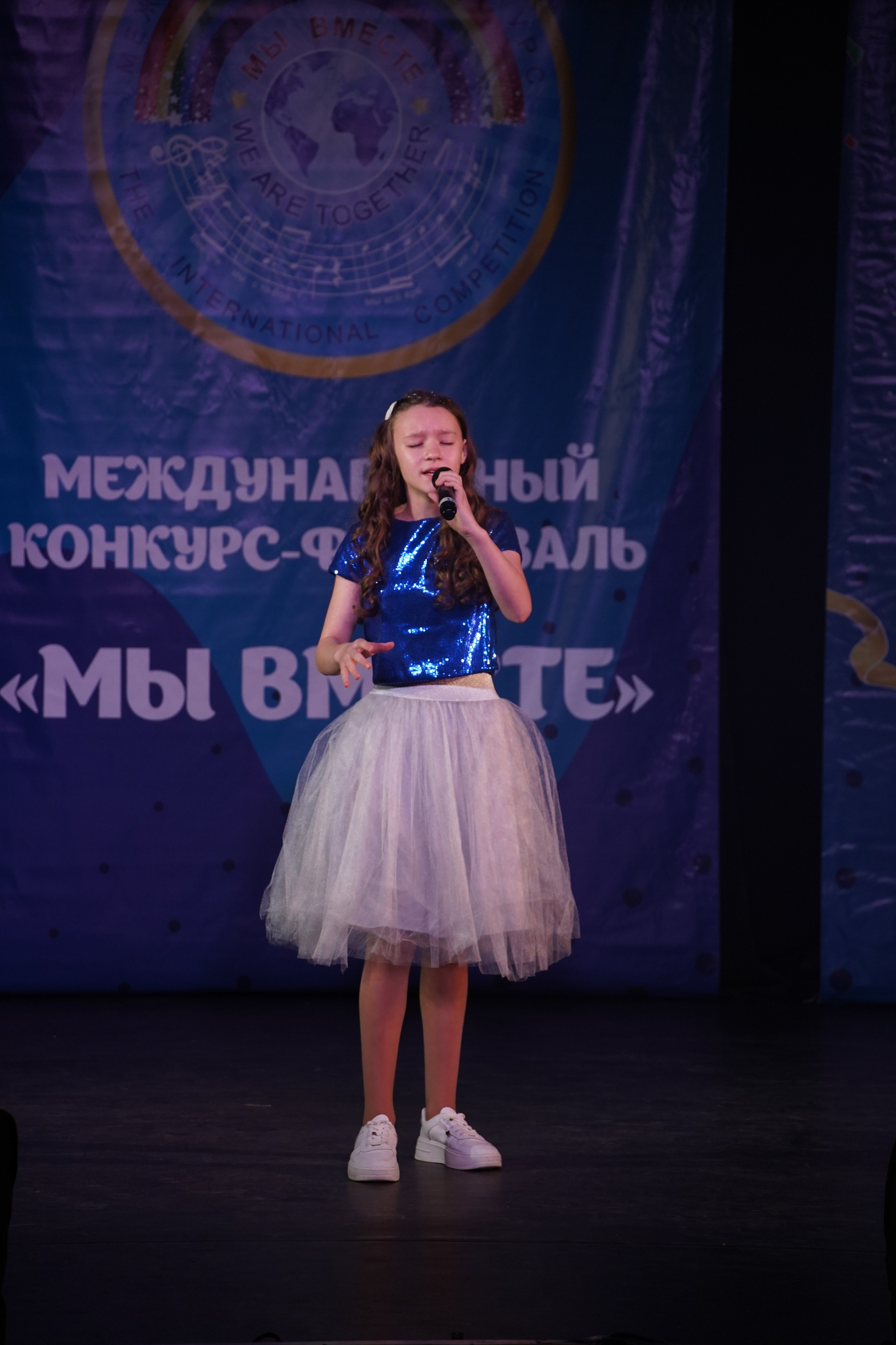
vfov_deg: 11.7
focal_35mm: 175
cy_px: 672
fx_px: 6533
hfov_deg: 7.8
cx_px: 448
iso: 1600
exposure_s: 1/250
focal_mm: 175
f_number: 5.6
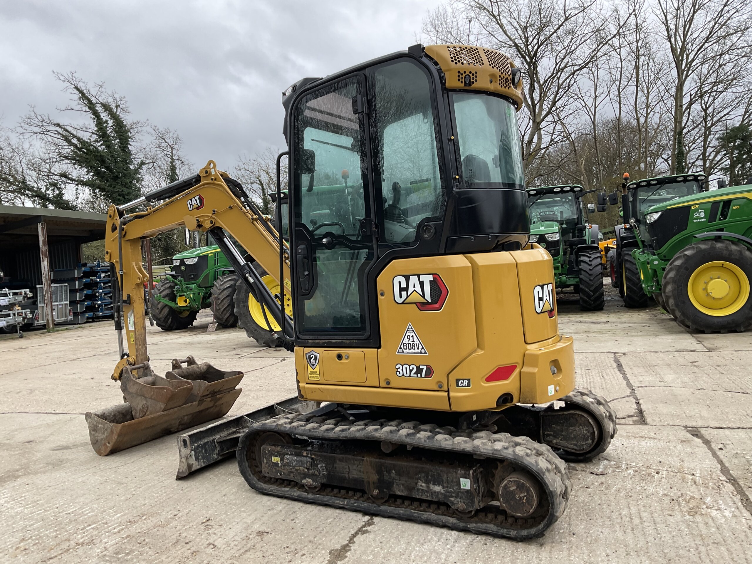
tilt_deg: +2.6
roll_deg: +4.5
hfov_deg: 61.7
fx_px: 630
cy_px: 282
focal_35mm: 29
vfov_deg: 48.2
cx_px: 376
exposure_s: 1/500
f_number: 1.8
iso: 16
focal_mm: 3
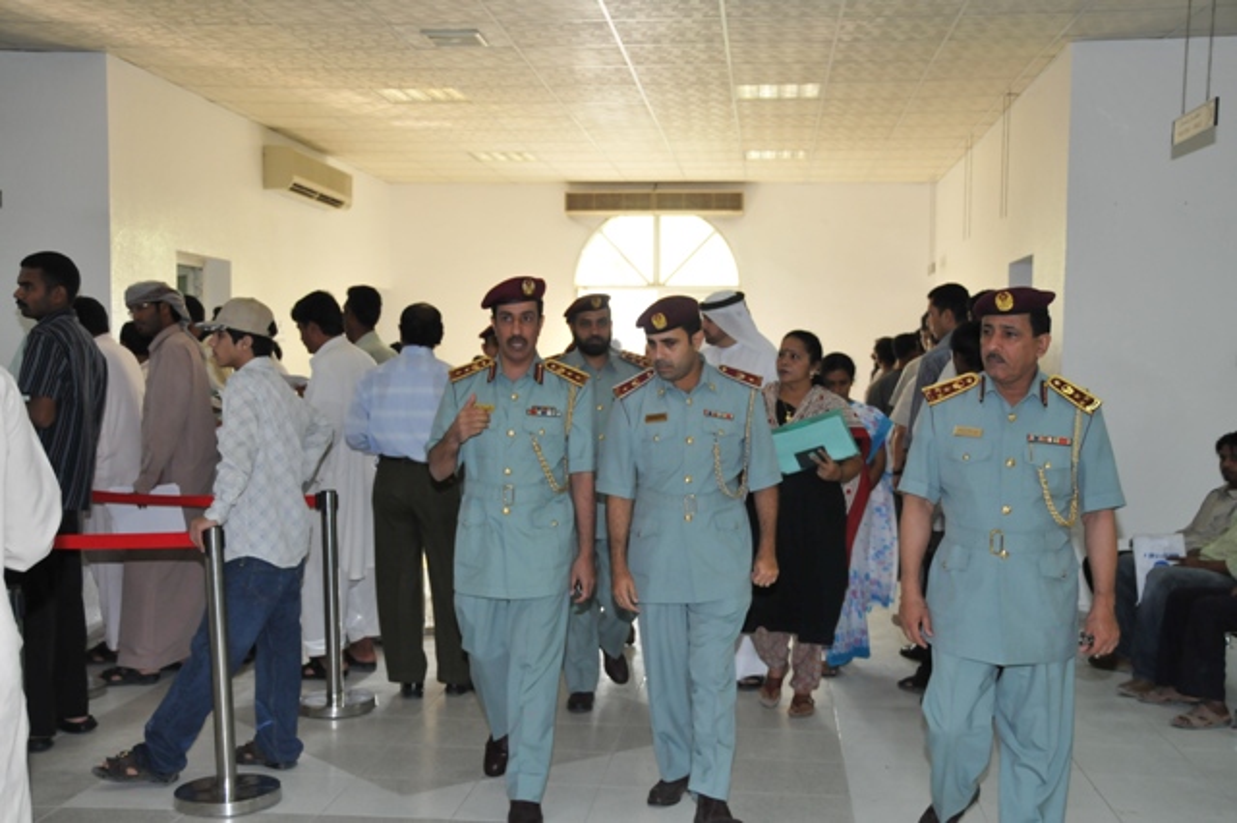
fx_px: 1391
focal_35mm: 40
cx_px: 618
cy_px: 412
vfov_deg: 33.0
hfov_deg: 47.9
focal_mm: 27
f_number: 4
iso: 800
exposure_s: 1/250
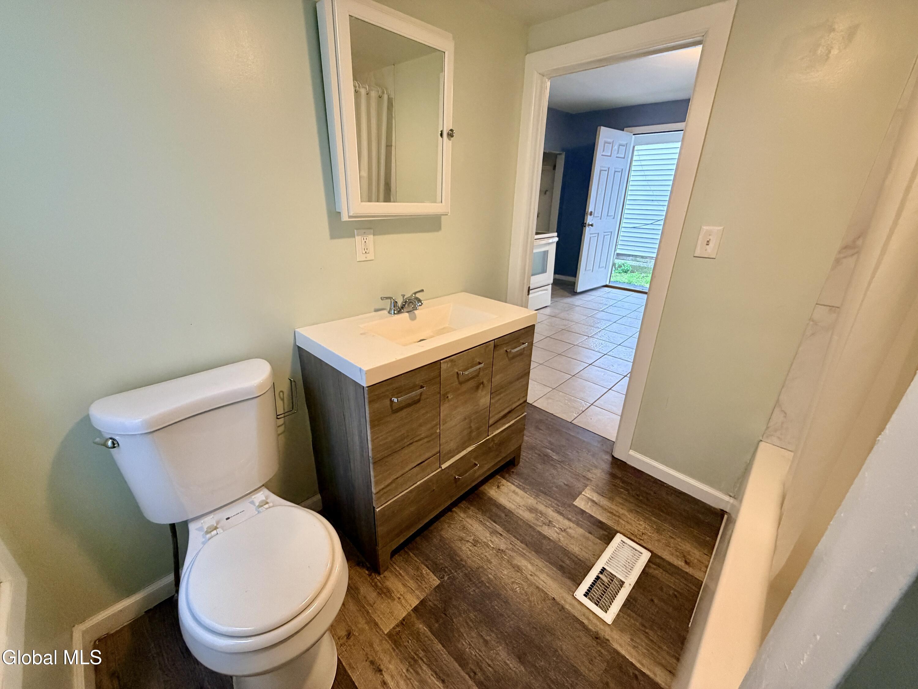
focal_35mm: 14
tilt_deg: -21.8
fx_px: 371
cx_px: 459
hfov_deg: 102.1
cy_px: 344
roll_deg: -0.3
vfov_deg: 85.7
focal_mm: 2.22
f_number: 2.2
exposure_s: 1/60
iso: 320
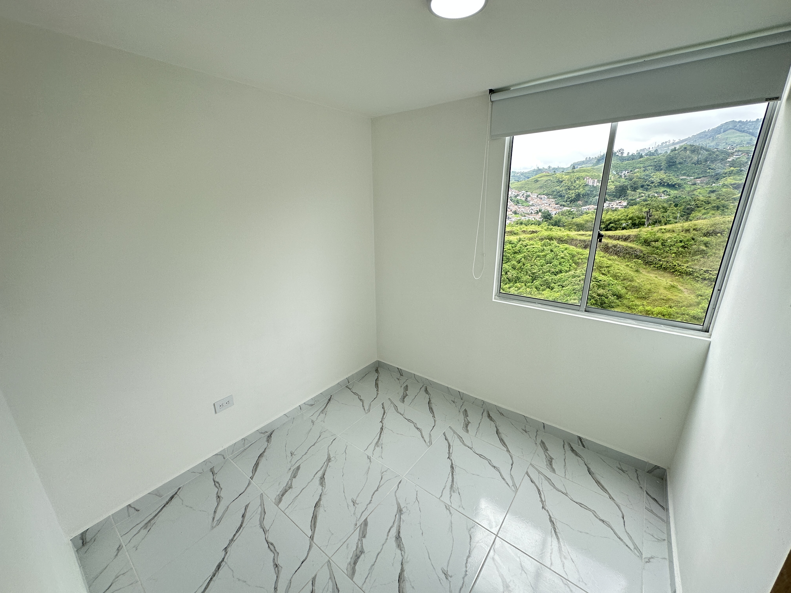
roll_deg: +0.5
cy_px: 296
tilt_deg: -16.9
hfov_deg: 102.1
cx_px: 396
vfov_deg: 85.7
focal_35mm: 14
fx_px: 320
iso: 40
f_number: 2.2
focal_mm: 2.22
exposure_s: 1/188
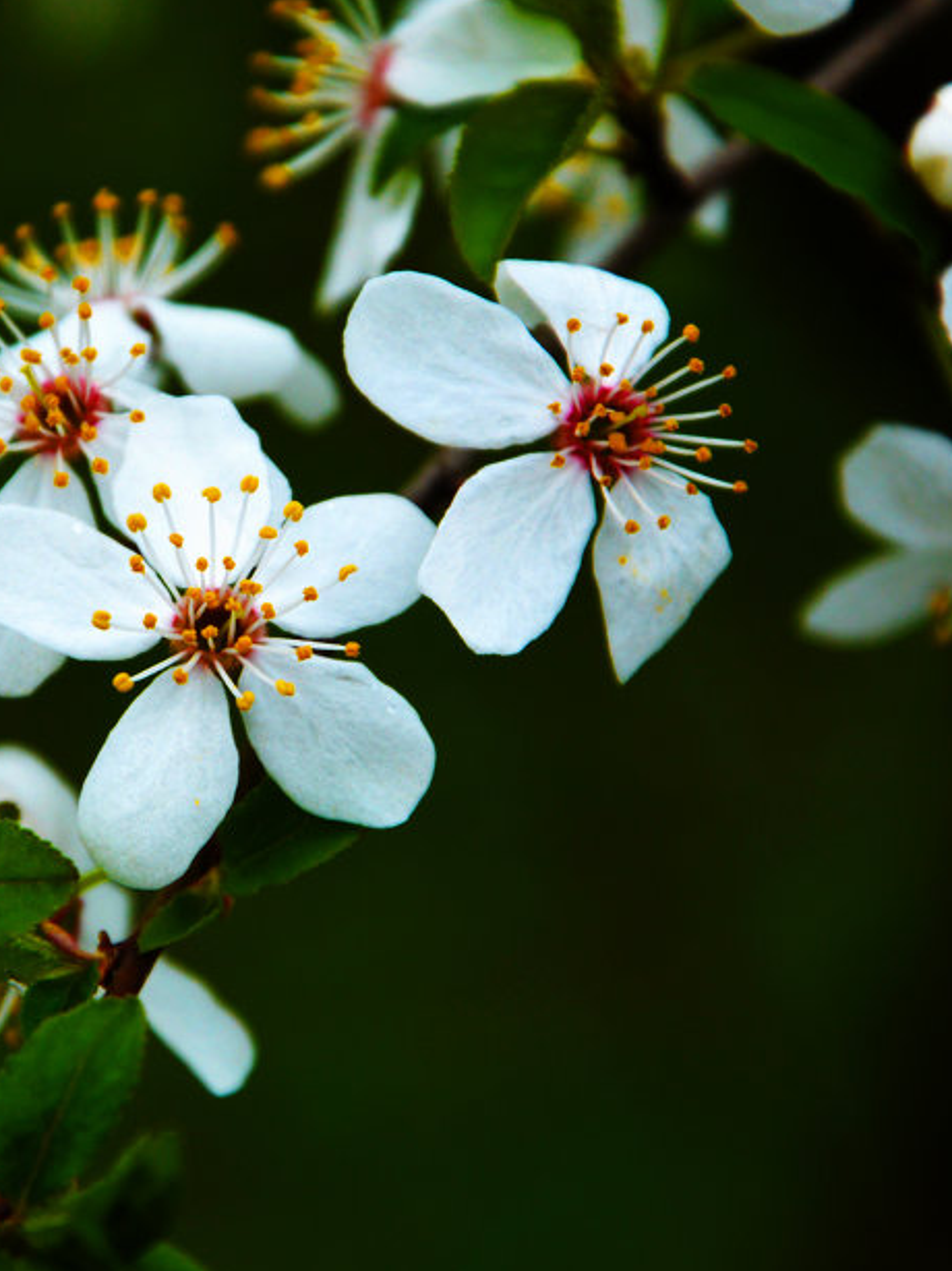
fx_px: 10859
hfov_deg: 5.0
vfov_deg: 6.7
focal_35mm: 296
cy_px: 650
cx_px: 269
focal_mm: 105
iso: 400
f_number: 6.3
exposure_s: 1/60
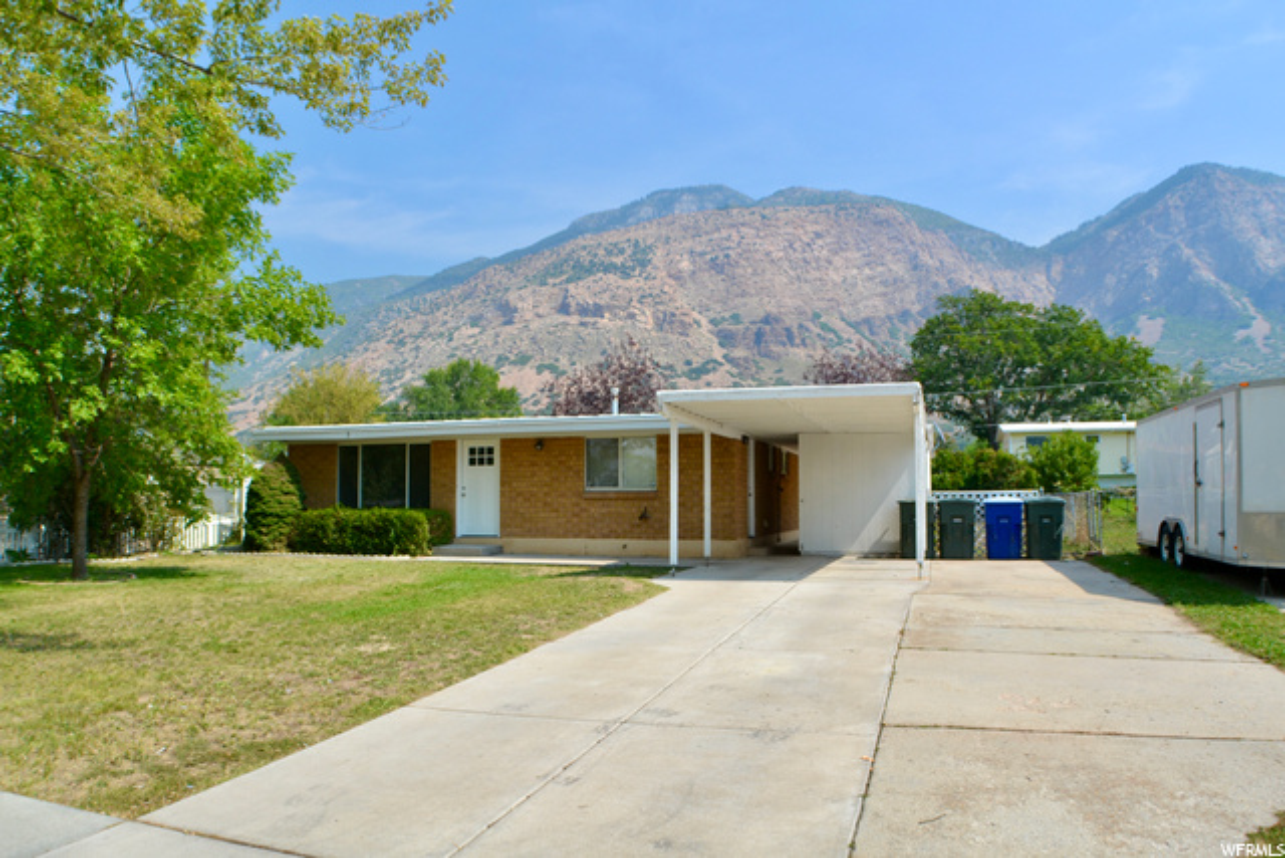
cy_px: 429
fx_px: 1178
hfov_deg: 57.2
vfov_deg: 40.0
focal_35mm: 33
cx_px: 642
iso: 100
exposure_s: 1/250
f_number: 8
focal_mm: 22
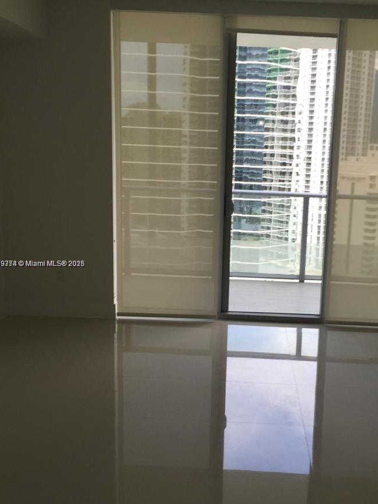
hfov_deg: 35.8
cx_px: 239
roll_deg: -2.2
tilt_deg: -8.8
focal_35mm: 40
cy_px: 264
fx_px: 582
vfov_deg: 46.8
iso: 32
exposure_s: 1/130
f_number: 2.2
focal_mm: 4.15
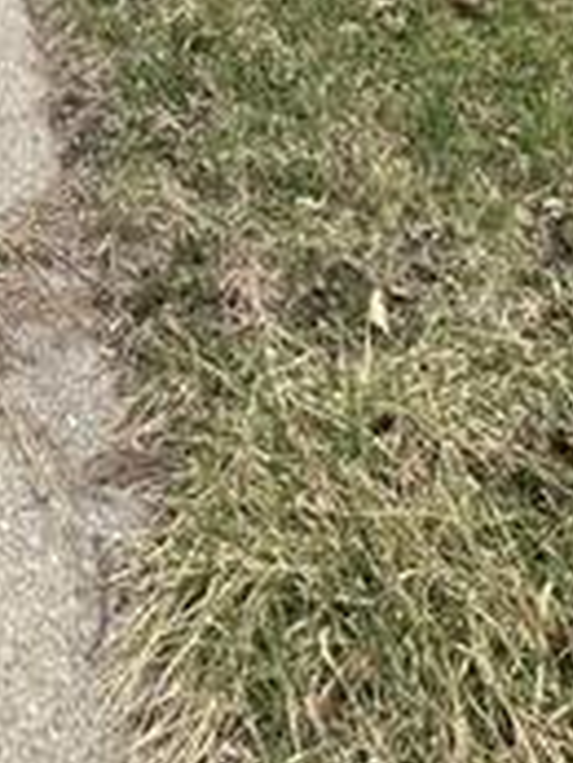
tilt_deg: +4.0
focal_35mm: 62
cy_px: -785
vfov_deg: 18.7
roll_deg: +2.7
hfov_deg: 21.3
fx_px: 1367
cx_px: -185
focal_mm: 2.22
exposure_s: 1/280
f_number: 2.2
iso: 40
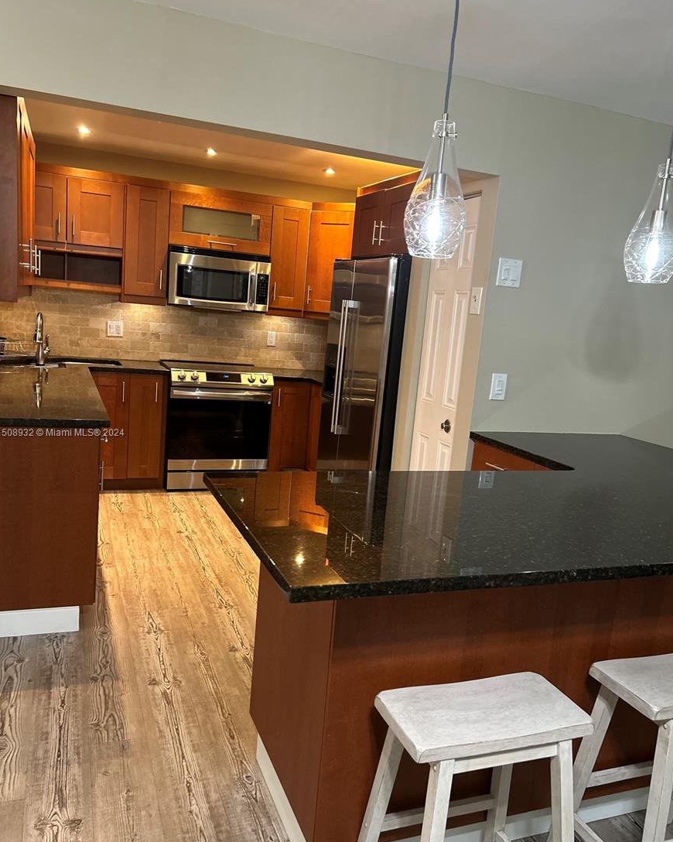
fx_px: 697
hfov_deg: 51.5
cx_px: 331
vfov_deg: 62.2
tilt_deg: -9.9
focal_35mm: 28
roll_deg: -4.6
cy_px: 433
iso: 250
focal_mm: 5.7
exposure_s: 1/60
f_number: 1.5
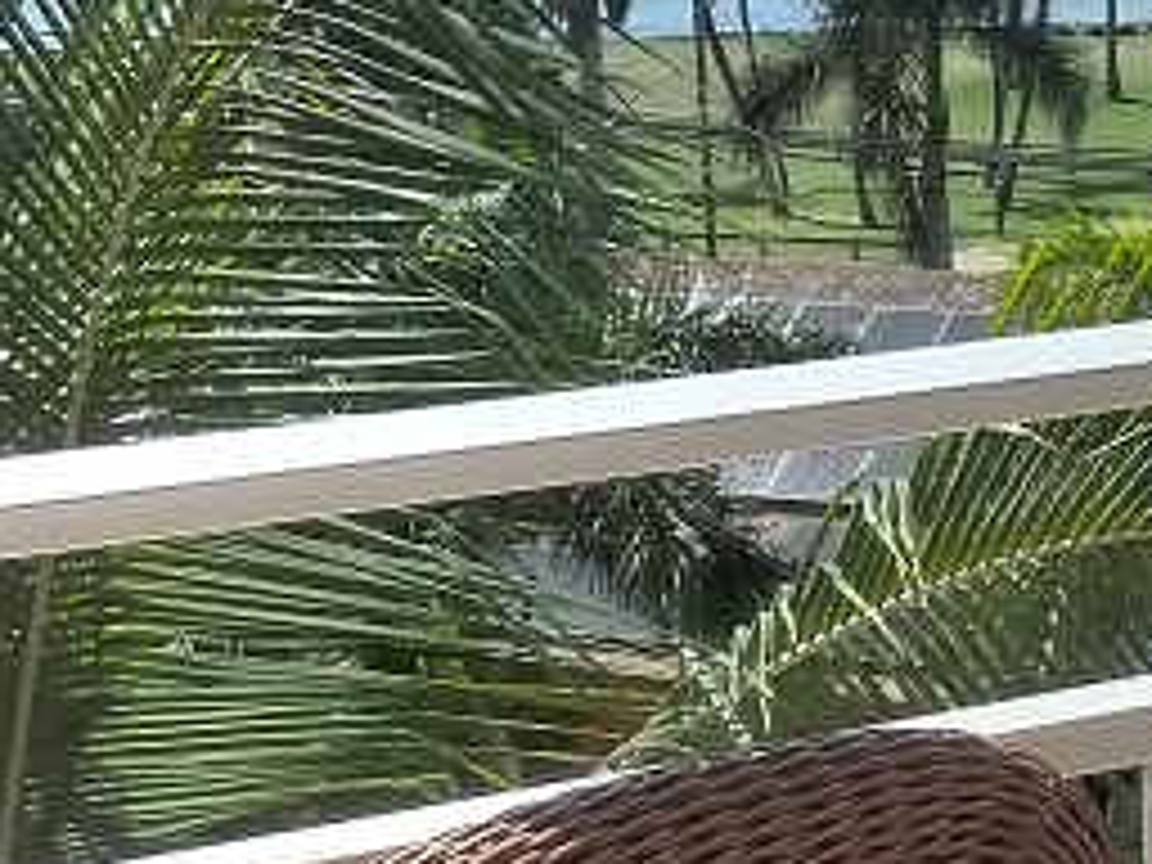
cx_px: 1834
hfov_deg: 17.3
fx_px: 3328
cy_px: 126
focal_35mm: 100
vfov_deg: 14.7
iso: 400
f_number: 4.5
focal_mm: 4.1
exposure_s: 1/400
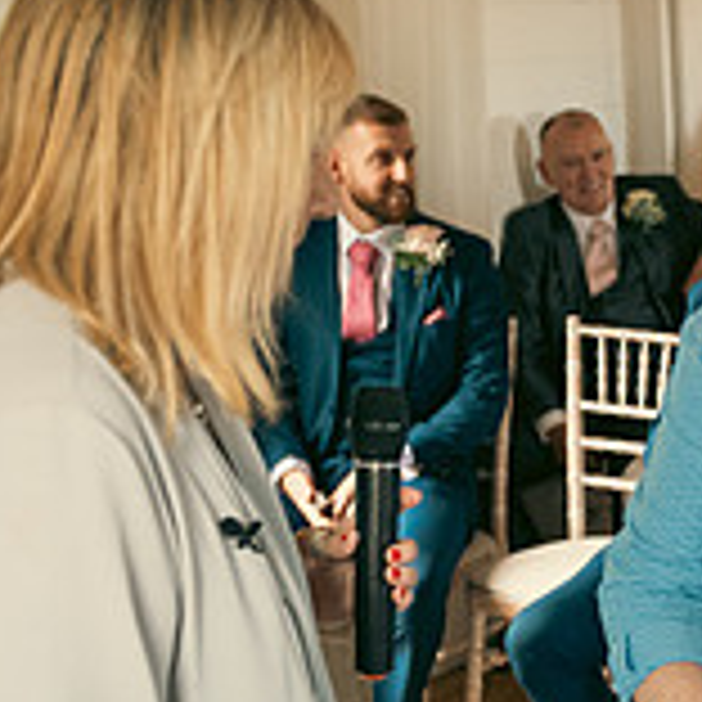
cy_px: 587
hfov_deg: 20.9
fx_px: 1744
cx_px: 896
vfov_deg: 22.4
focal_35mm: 76
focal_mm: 24
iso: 640
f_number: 3.5
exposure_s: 1/160
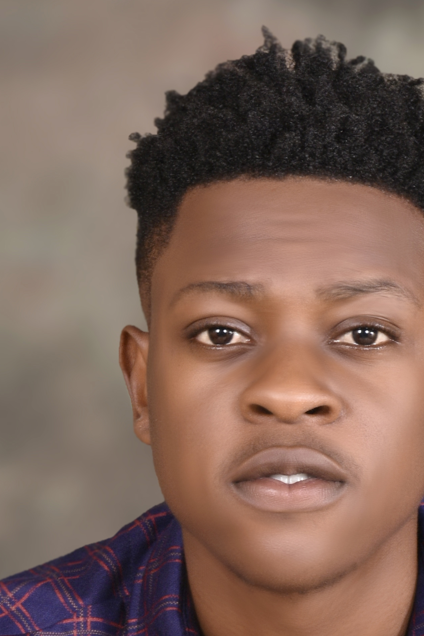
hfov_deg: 3.9
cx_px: 291
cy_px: 971
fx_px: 6279
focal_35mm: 356
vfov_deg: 5.7
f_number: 10
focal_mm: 75
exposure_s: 1/100
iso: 400
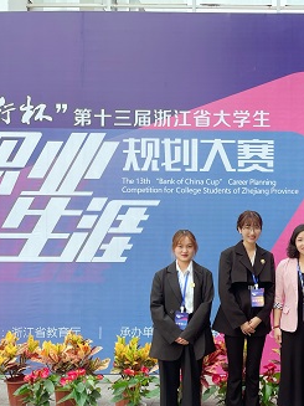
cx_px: 282
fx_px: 492
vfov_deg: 44.6
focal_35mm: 42
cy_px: 238
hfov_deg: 32.4
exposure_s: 1/364
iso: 32
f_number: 1.6
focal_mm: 5.1
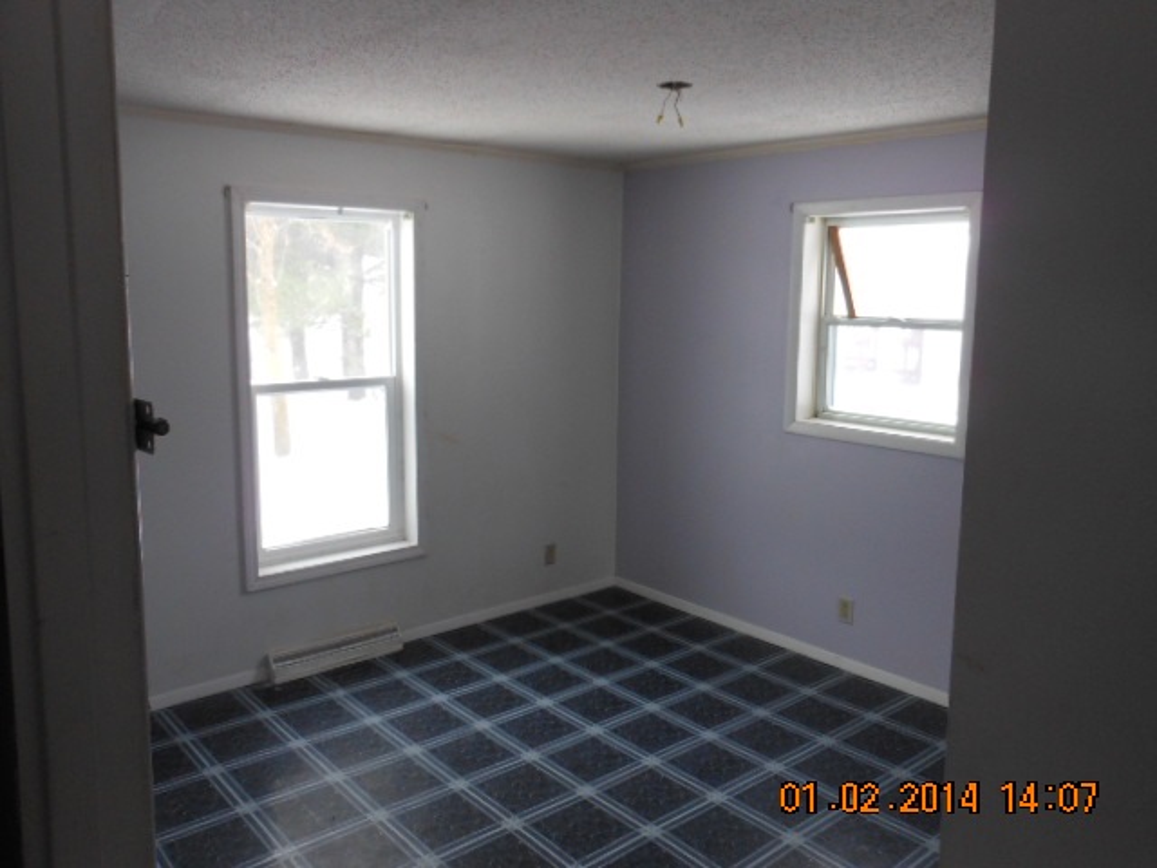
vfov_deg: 49.7
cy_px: 434
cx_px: 578
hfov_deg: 63.4
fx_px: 936
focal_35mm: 28
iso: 200
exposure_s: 1/125
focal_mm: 5
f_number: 3.7
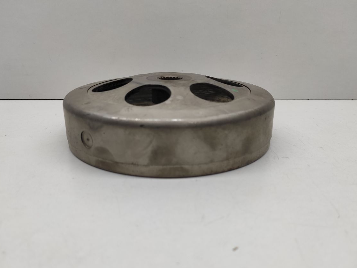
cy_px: 142
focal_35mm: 31
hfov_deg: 58.3
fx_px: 320
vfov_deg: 45.4
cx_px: 183
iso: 248
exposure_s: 1/100
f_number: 1.75
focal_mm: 4.77
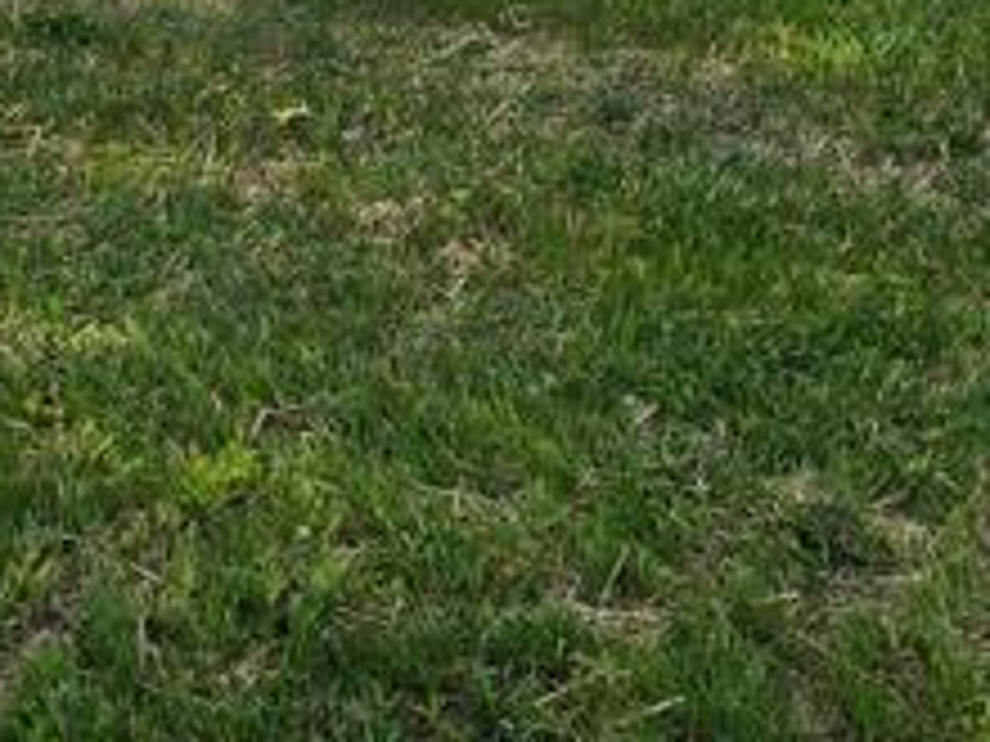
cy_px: -913
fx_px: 3060
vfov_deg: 11.8
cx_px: 207
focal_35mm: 107
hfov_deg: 18.2
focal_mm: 6.3
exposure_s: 1/1036
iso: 12
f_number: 1.7
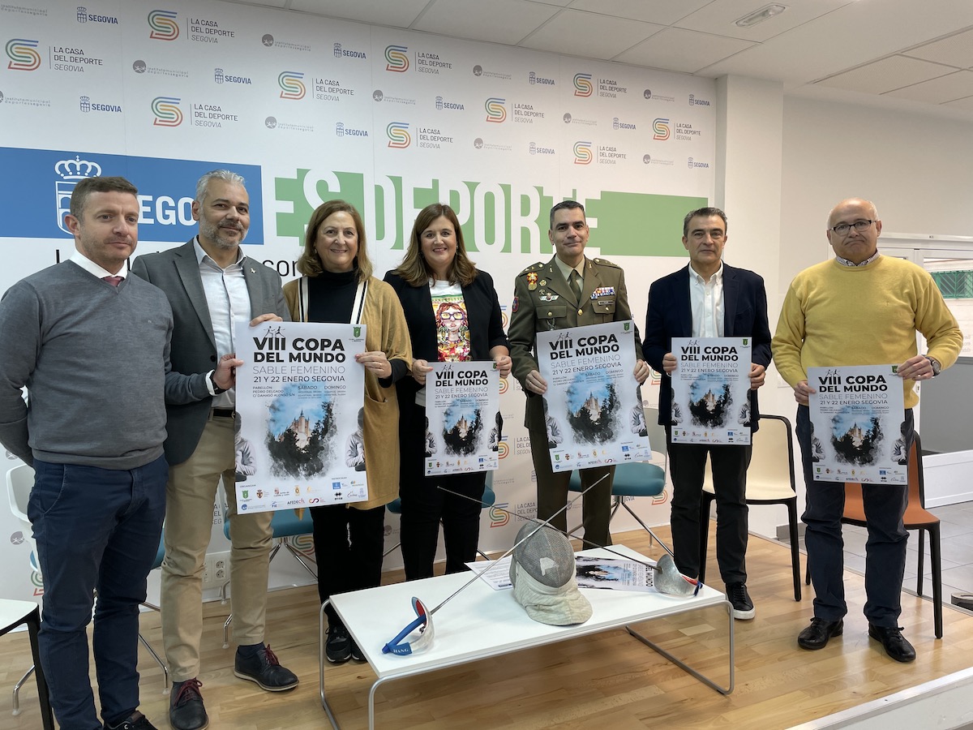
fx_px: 731
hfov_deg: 67.3
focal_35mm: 26
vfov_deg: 53.1
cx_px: 486
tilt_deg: -3.9
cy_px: 365
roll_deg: +0.3
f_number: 1.6
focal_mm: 4.2
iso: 64
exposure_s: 1/50
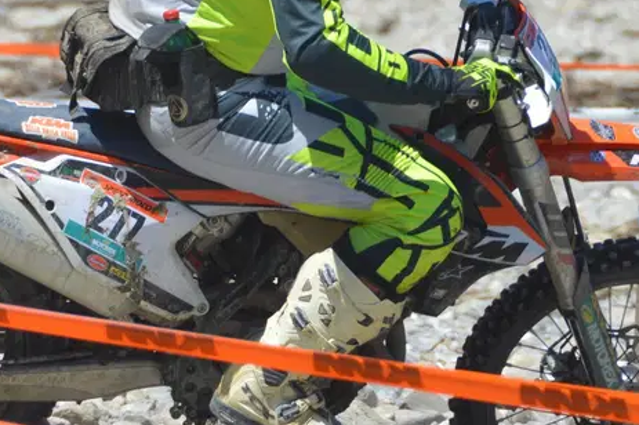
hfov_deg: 2.7
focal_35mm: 777
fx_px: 13782
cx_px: 368
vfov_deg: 1.8
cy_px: 105
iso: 400
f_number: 6.3
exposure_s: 1/1600
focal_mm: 200
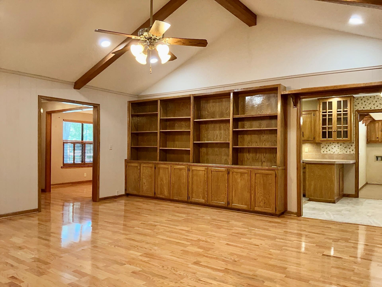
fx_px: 298
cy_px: 144
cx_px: 191
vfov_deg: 51.4
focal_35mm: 27
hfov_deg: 65.3
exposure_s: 1/60
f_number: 1.8
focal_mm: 3
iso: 160
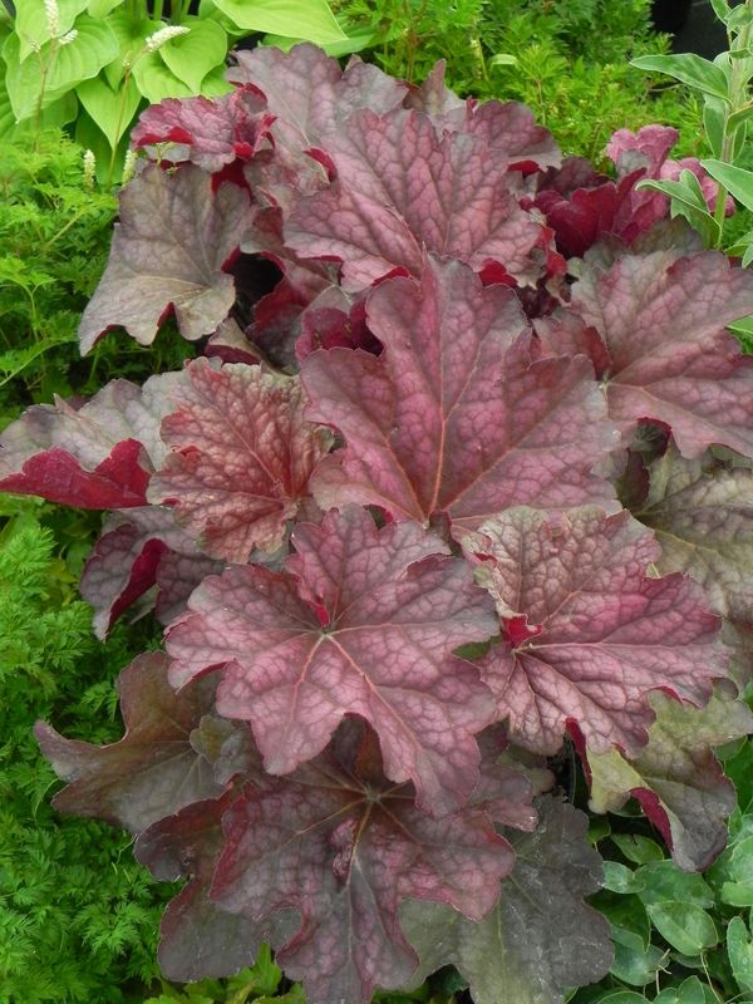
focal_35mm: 75
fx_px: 2175
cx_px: 376
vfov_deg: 26.0
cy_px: 502
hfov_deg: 19.6
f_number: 5
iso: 160
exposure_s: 1/160
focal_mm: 13.4
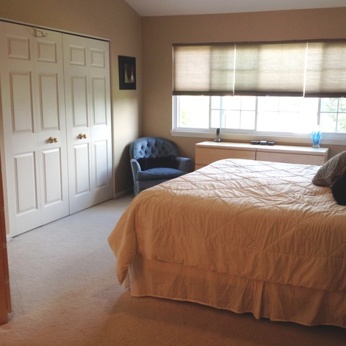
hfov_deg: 40.0
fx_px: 475
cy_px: 171
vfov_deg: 40.0
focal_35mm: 42
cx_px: 196
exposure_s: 1/30
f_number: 2.4
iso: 50
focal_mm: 4.28
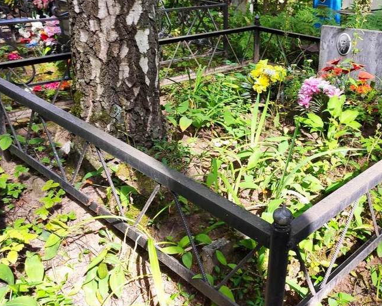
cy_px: 132
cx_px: 265
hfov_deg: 44.9
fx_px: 452
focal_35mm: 40
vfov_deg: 37.3
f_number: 1.75
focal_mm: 4.77
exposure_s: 1/176
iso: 112
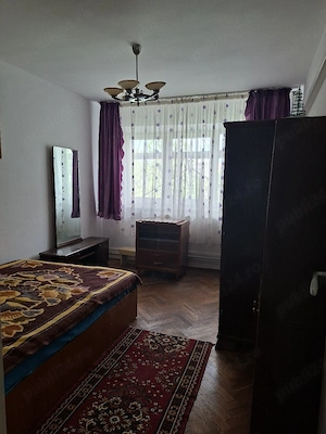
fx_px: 289
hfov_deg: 58.9
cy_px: 217
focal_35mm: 23
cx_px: 163
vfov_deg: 73.9
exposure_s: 1/100
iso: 100
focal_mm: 5.54
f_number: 1.8
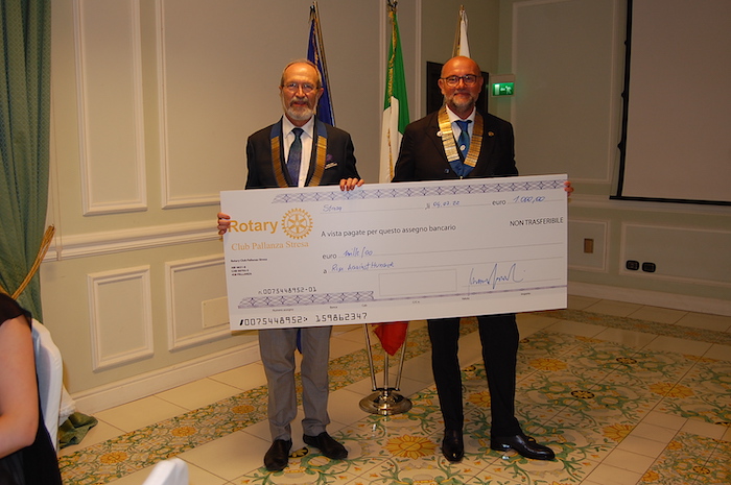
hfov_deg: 57.3
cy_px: 242
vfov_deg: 39.9
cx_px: 366
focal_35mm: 33
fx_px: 669
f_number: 3.8
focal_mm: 22
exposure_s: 1/60
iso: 400
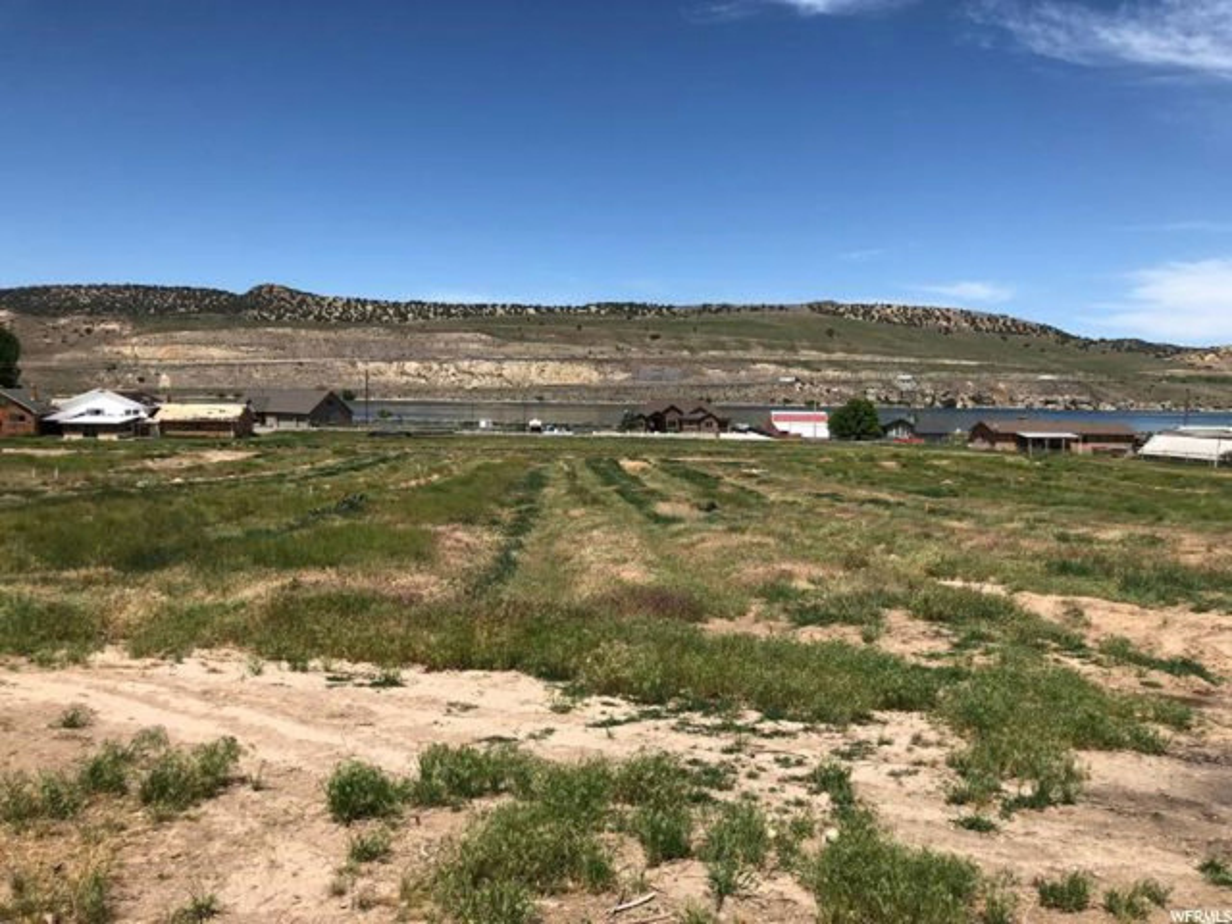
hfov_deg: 63.4
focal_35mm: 28
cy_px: 462
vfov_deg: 49.7
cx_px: 616
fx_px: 997
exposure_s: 1/2703
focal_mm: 3.99
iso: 25
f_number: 1.8
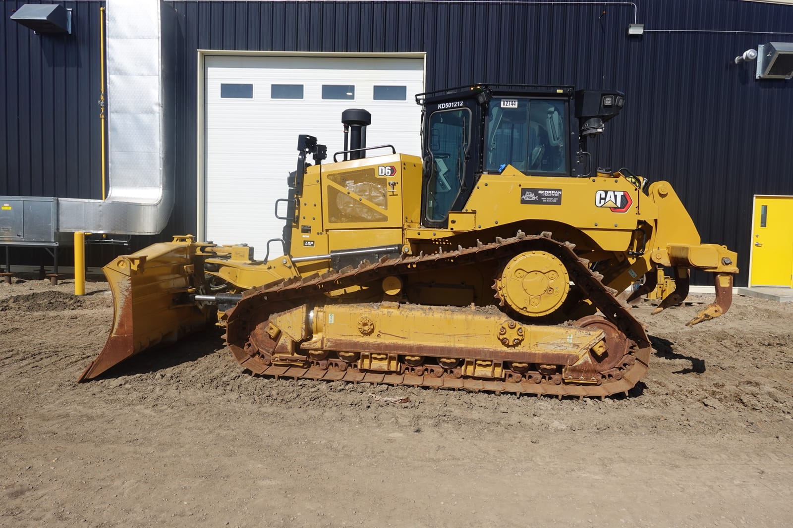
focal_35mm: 24
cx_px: 396
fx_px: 529
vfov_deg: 53.1
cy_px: 264
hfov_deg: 73.8
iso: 125
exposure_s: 1/800
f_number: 5.6
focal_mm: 9.4
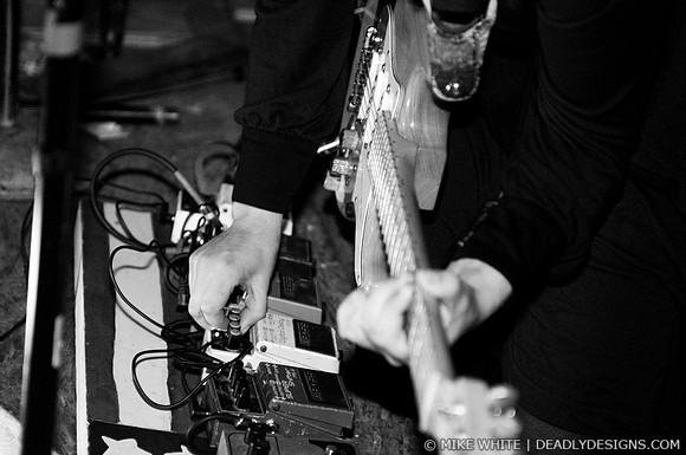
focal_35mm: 105
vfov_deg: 13.0
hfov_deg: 19.5
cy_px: 228
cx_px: 343
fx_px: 1998
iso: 1000
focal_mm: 70
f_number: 2.8
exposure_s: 1/30
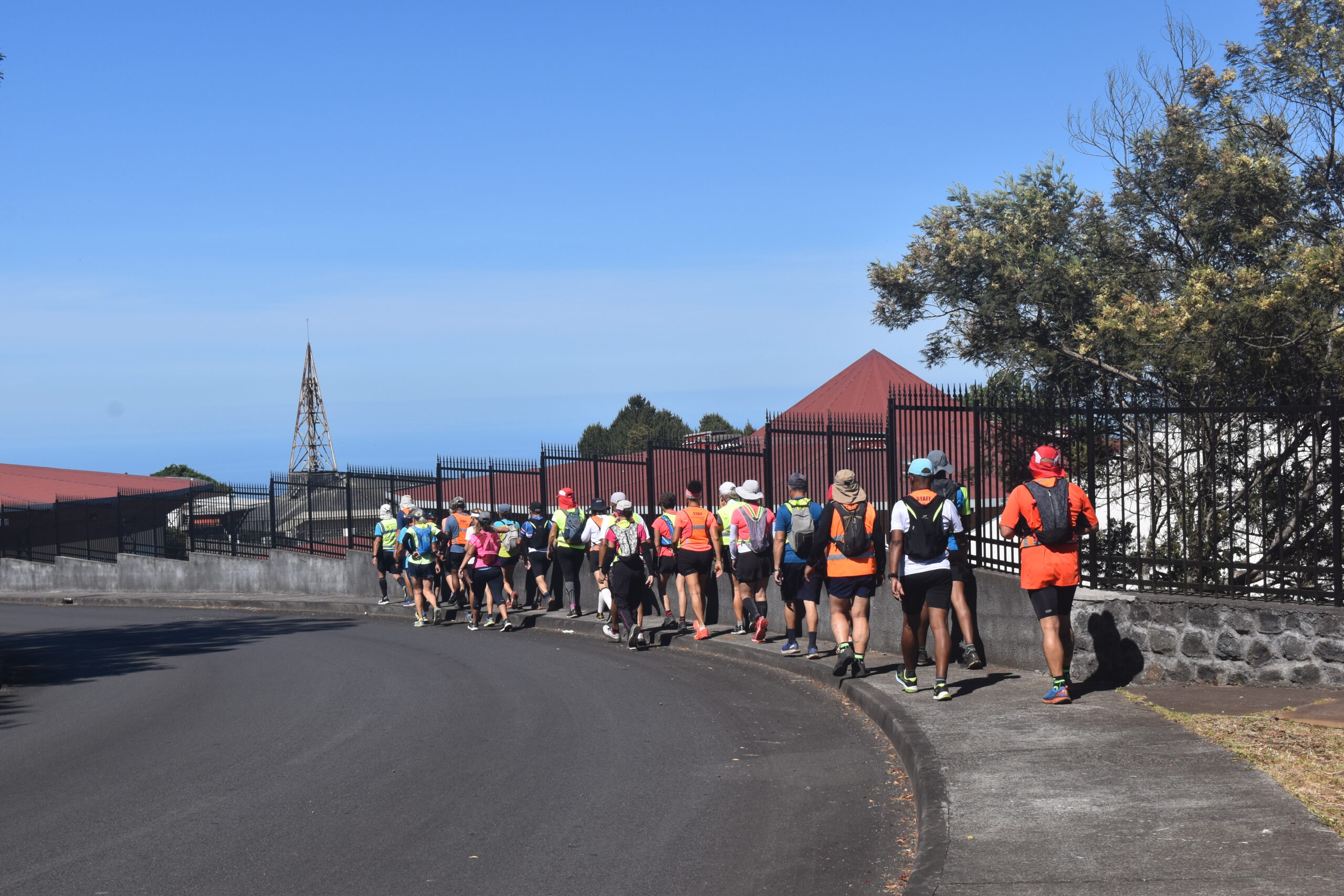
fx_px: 2128
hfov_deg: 35.1
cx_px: 672
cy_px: 448
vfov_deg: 23.8
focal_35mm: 57
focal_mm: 38
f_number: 10
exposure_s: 1/400
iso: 200
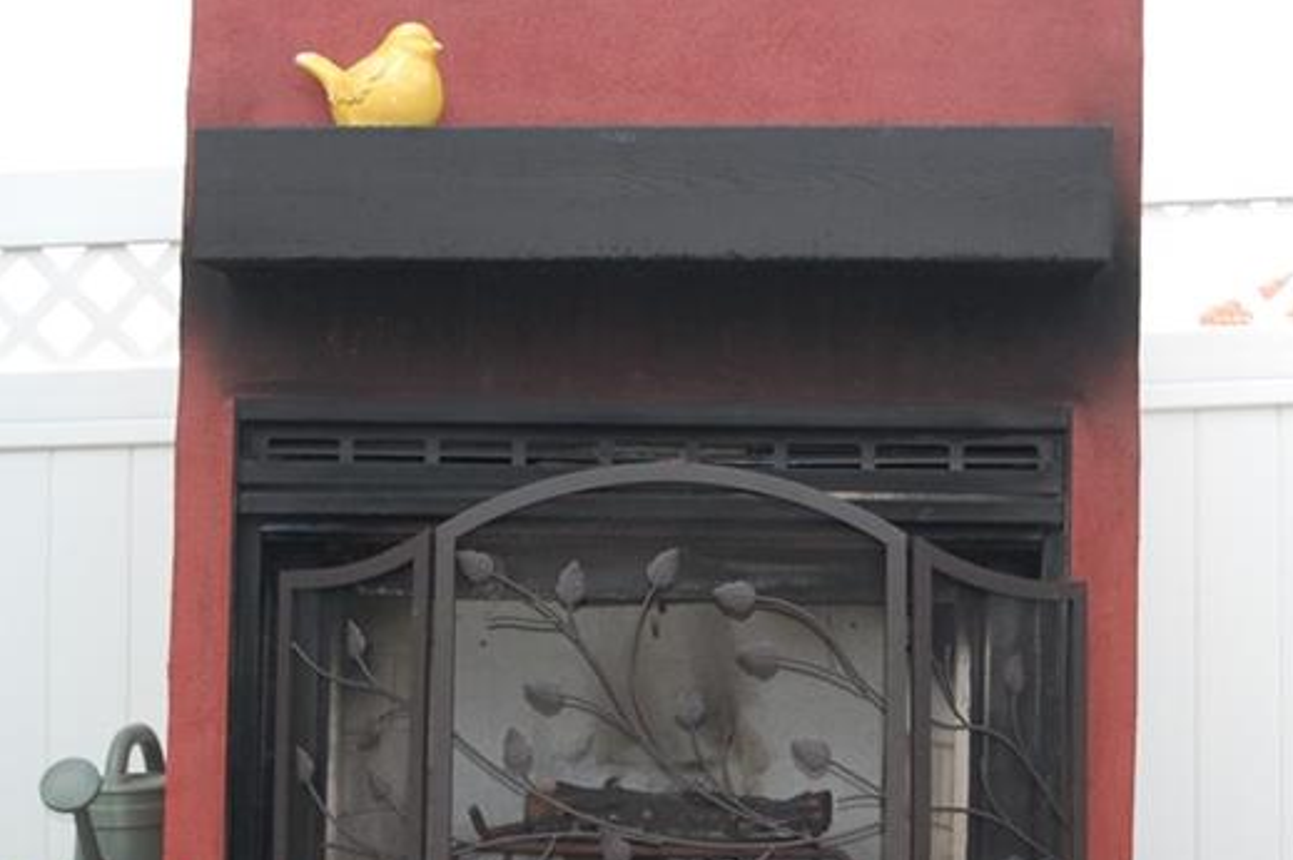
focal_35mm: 71
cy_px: 466
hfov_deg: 28.5
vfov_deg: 19.1
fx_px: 2548
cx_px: 635
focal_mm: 24
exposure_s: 1/500
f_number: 4
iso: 400
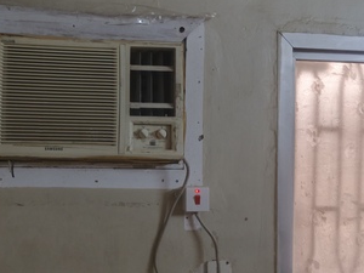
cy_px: 134
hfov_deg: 50.8
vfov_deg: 40.7
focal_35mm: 35
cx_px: 99
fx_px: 368
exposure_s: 1/30
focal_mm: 4.09
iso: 953
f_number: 1.6
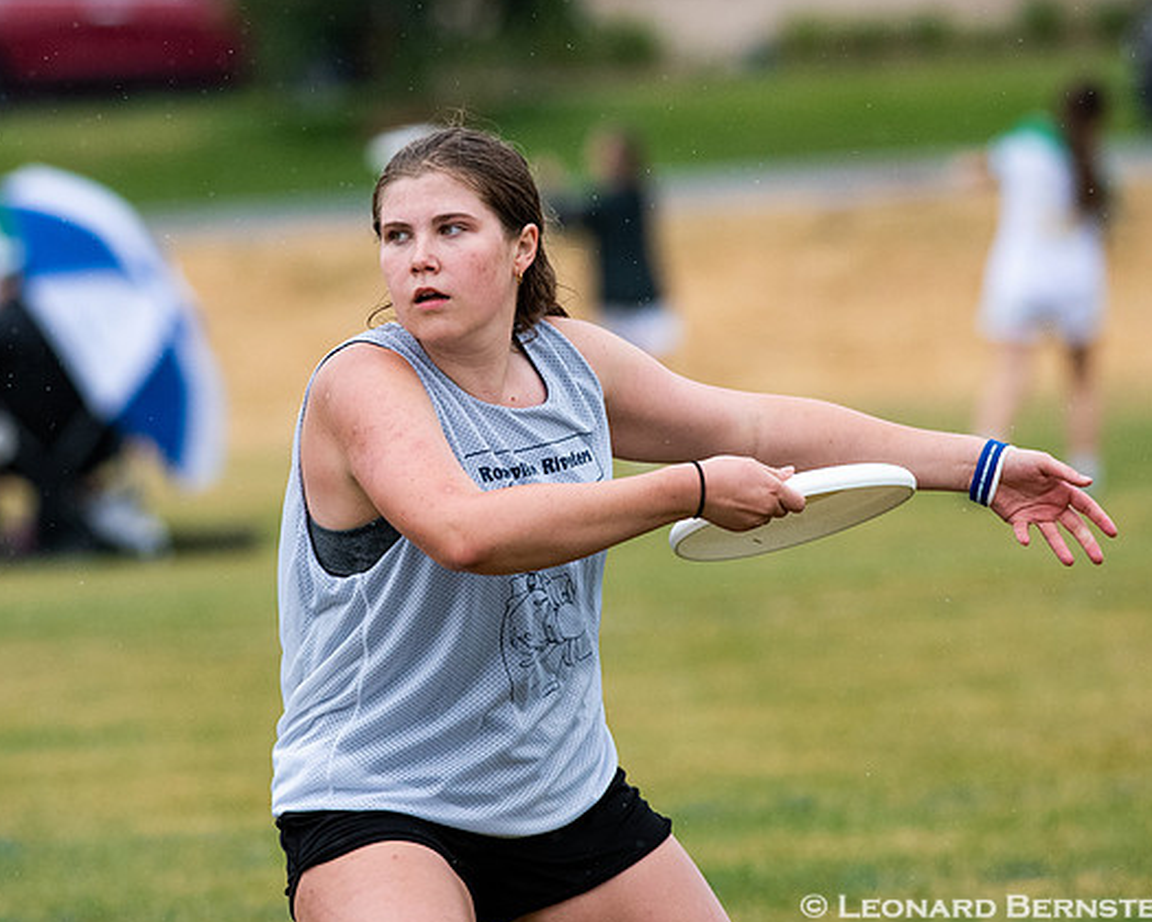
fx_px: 21787
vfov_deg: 2.4
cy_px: 376
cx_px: 458
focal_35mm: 639
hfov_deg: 3.0
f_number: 5.6
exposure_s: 1/2000
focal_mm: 300
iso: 1600
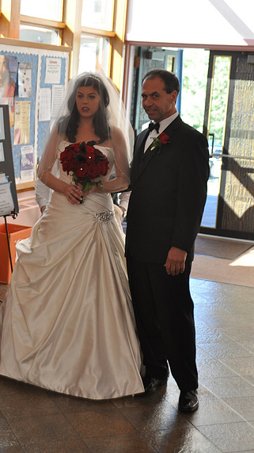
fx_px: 803
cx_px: 108
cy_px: 225
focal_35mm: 67
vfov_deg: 31.4
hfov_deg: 18.0
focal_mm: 42
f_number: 4.5
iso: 800
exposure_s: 1/160
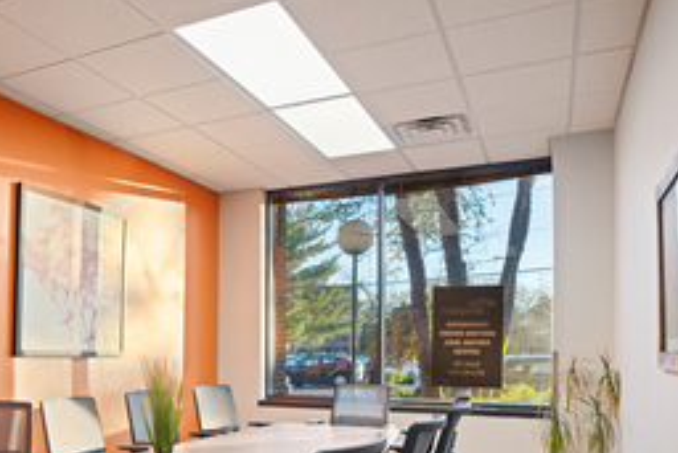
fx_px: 565
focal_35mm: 30
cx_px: 233
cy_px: 397
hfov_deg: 60.6
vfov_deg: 40.7
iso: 320
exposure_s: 1/30
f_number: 2.8
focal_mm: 16
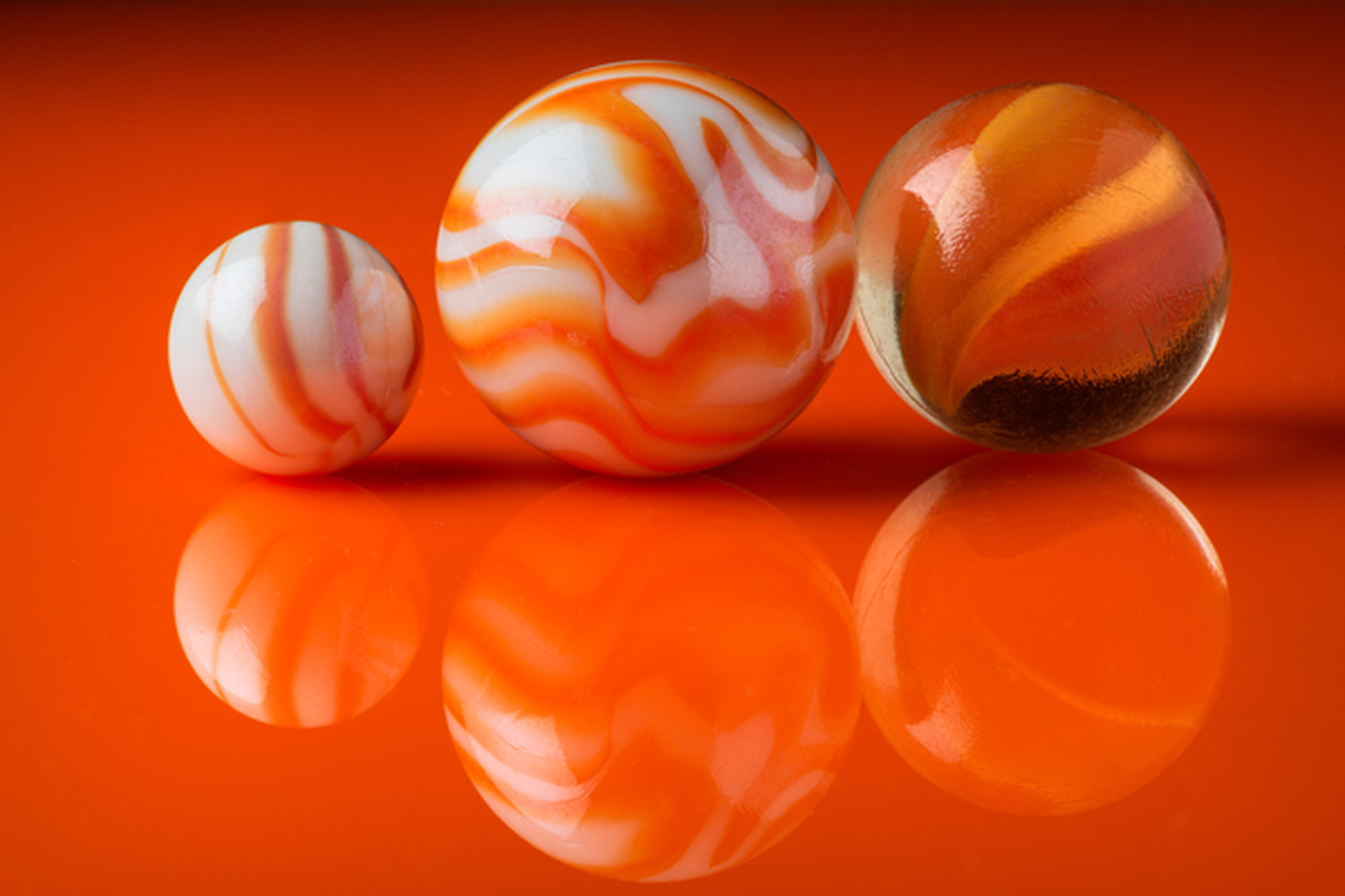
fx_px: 7472
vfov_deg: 6.9
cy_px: 448
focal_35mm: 200
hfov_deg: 10.3
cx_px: 672
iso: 100
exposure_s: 1/200
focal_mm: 200
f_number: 22
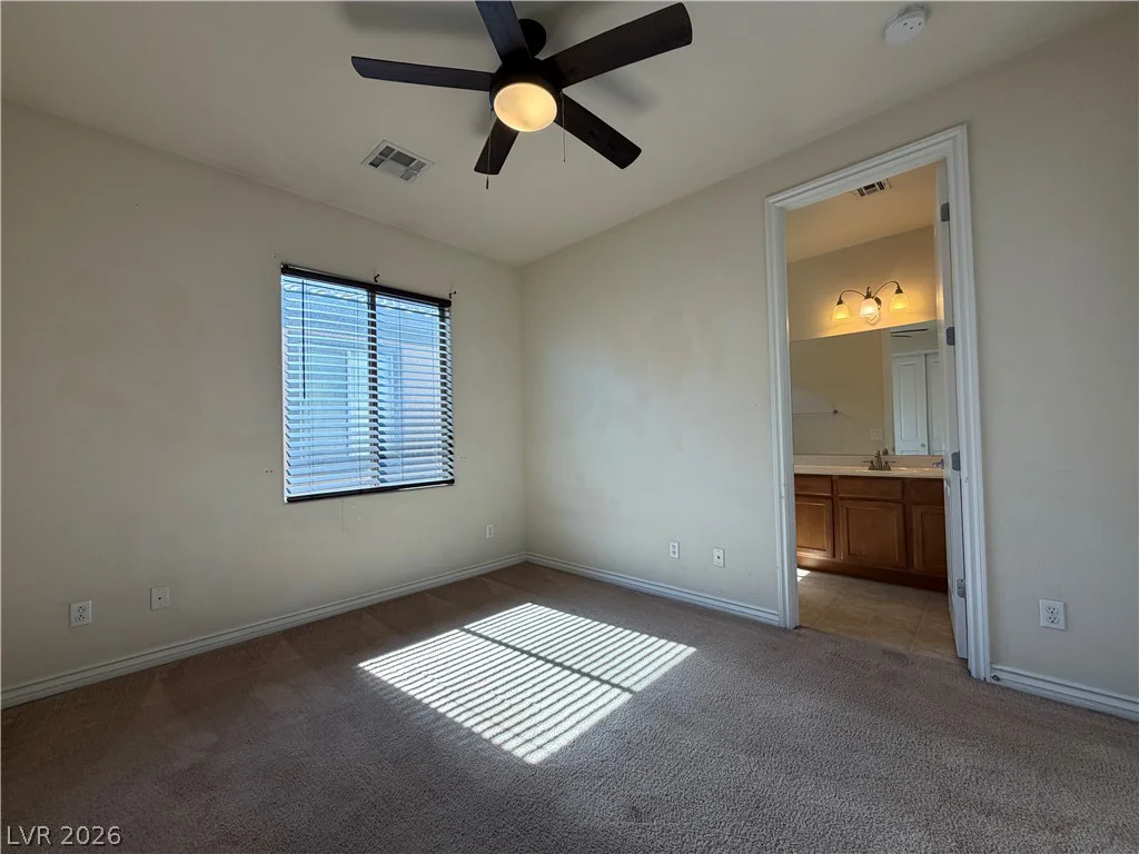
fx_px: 461
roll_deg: +0.9
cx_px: 570
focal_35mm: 14
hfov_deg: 102.1
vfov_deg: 85.7
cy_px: 427
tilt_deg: +0.8
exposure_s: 1/120
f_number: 2.2
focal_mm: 2.22
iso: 80
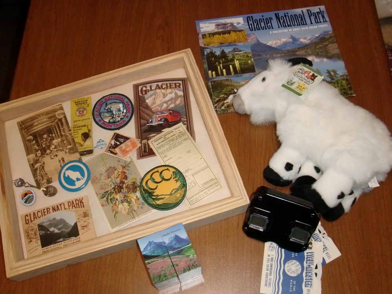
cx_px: 196
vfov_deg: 37.7
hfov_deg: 49.0
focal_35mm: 38
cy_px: 147
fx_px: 430
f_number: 3.9
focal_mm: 6.66
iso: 400
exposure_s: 1/60
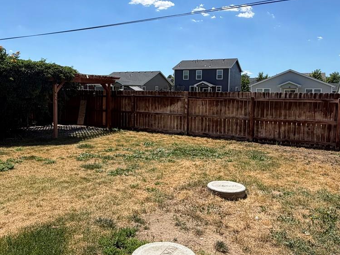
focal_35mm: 30
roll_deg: +0.0
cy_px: 115
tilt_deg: -4.3
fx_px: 295
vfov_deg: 46.7
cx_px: 160
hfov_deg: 59.9
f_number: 2.2
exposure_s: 1/853
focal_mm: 2.22
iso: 20
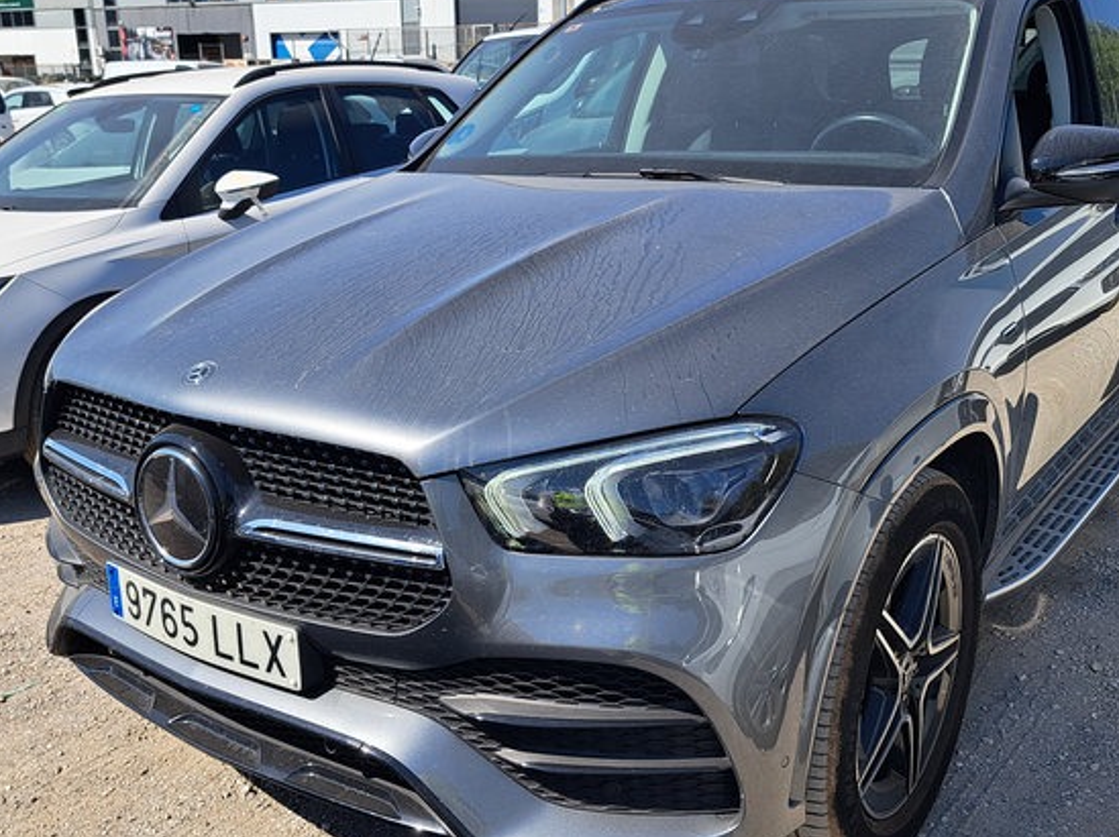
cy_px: 417
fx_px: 1131
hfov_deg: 52.6
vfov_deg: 40.7
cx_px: 501
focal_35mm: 35
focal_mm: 5.23
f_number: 1.8
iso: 50
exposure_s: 1/1300
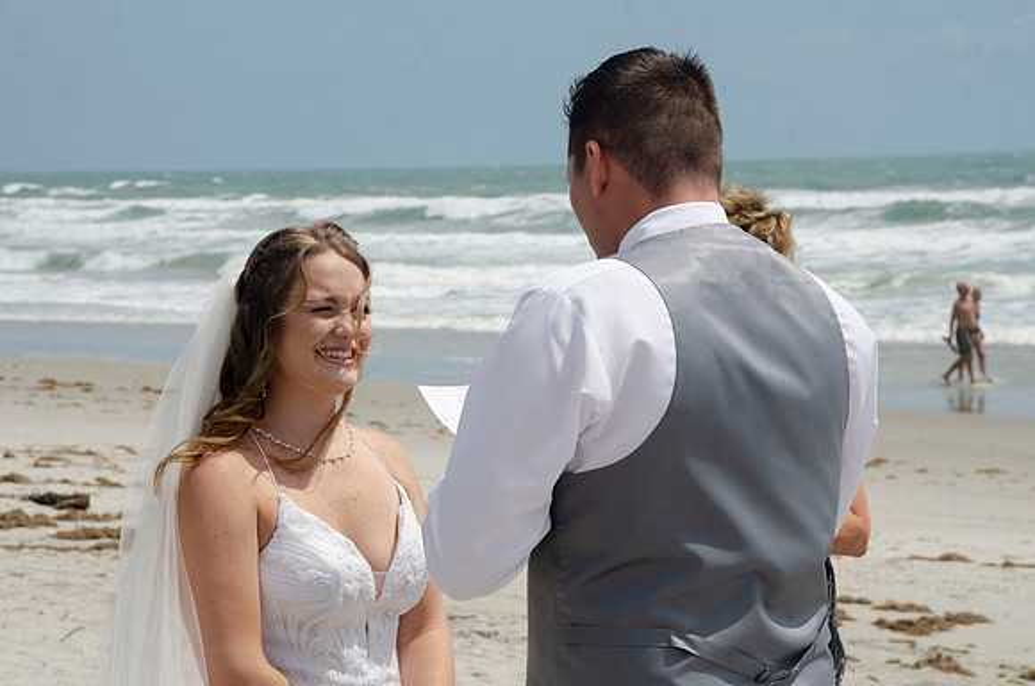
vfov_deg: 12.1
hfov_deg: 18.2
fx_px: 3227
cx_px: 518
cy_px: 343
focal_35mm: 112
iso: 100
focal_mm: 75
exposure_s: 1/250
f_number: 11
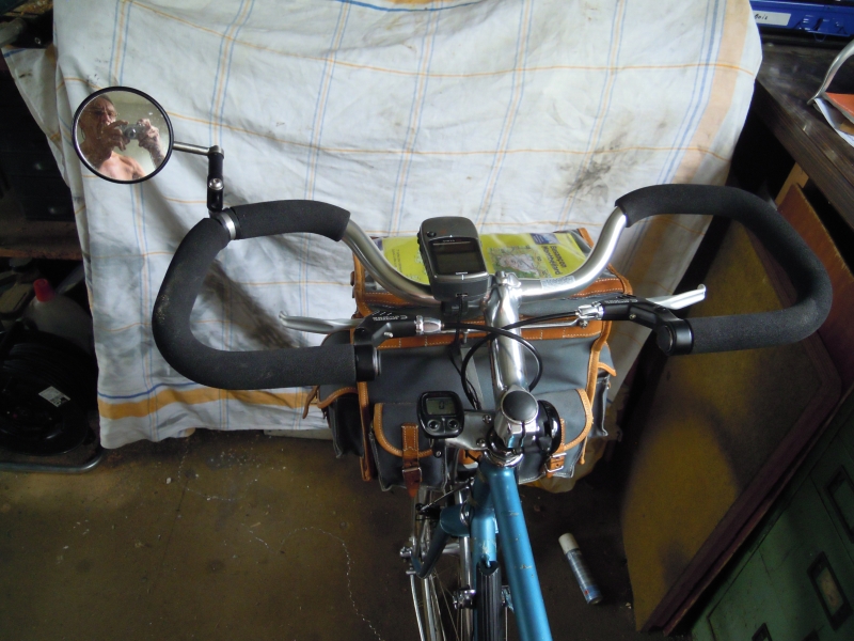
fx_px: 691
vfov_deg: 49.7
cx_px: 427
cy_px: 320
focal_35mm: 28
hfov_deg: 63.4
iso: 360
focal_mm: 5
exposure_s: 1/30
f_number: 2.7
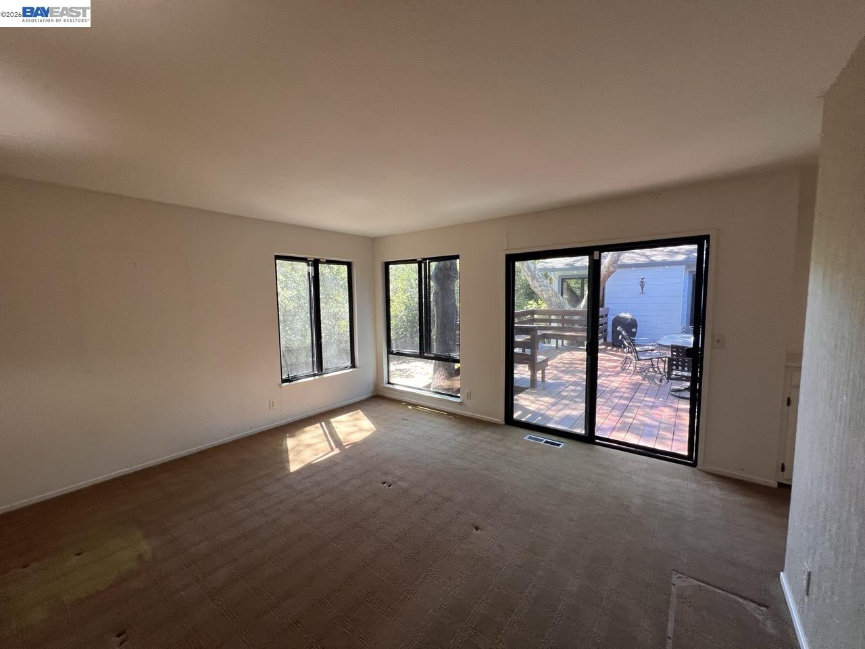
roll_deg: +0.1
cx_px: 432
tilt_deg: -5.3
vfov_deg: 89.9
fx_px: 325
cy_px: 324
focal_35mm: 13
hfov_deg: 106.2
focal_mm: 1.57
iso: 100
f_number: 1.8
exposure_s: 1/120
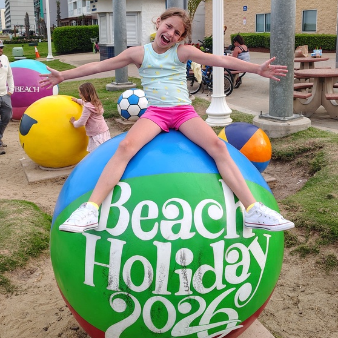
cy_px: 101
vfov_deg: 42.0
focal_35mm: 39
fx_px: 431
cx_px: 179
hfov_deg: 42.8
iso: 100
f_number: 1.8
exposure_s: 1/278
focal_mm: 5.56
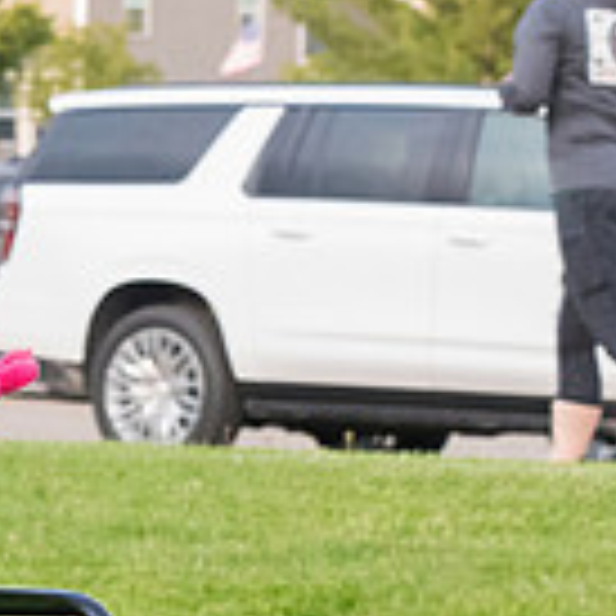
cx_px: -558
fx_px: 7610
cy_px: 337
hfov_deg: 4.6
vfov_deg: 4.6
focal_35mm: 378
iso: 3200
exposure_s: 1/1250
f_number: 7.1
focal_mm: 70
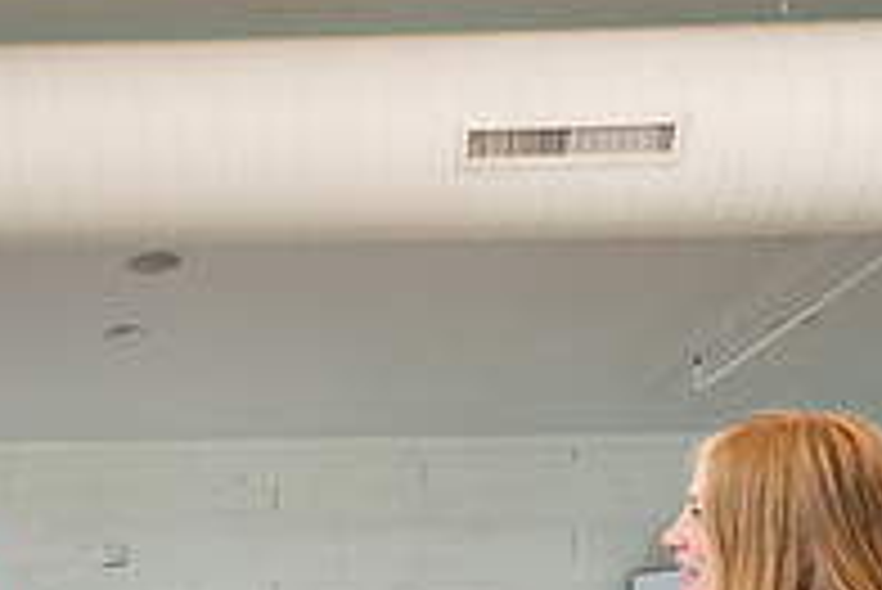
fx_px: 1888
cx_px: -248
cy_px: 768
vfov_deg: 16.7
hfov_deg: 23.4
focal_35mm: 77
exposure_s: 1/160
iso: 500
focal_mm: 26
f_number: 2.8
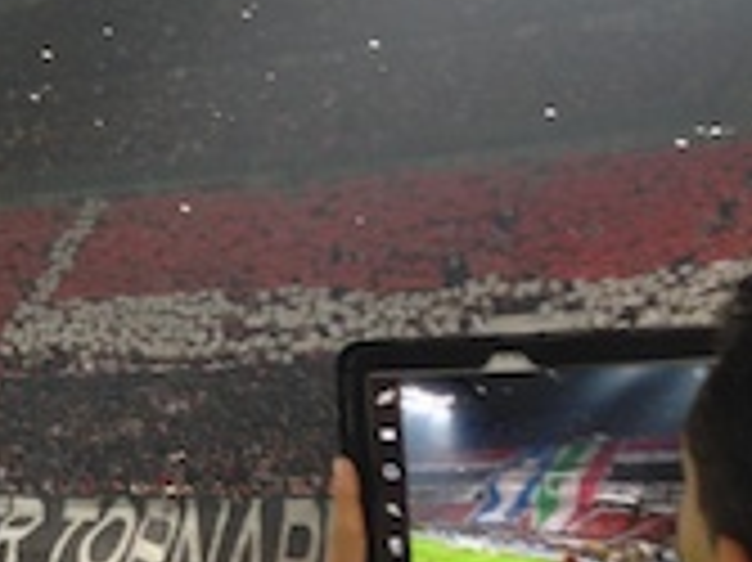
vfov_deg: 15.5
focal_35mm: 95
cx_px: -302
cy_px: 378
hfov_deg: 18.7
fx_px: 2062
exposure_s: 1/20
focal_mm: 4.12
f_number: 2.4
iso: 64
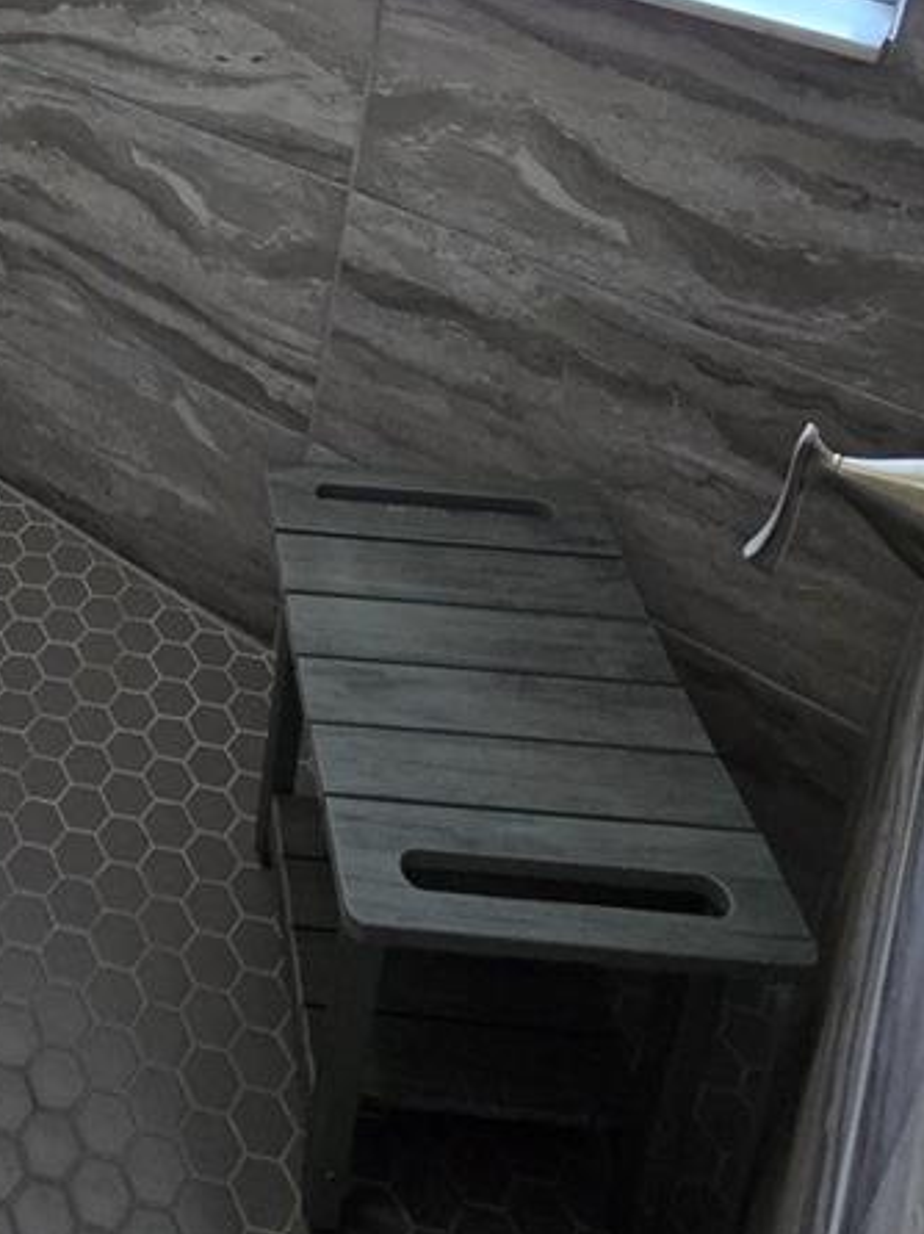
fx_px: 1247
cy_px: -80
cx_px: -36
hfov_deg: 35.9
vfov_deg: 42.8
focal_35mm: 35
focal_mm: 2.2
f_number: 2.2
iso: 160
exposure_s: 1/60
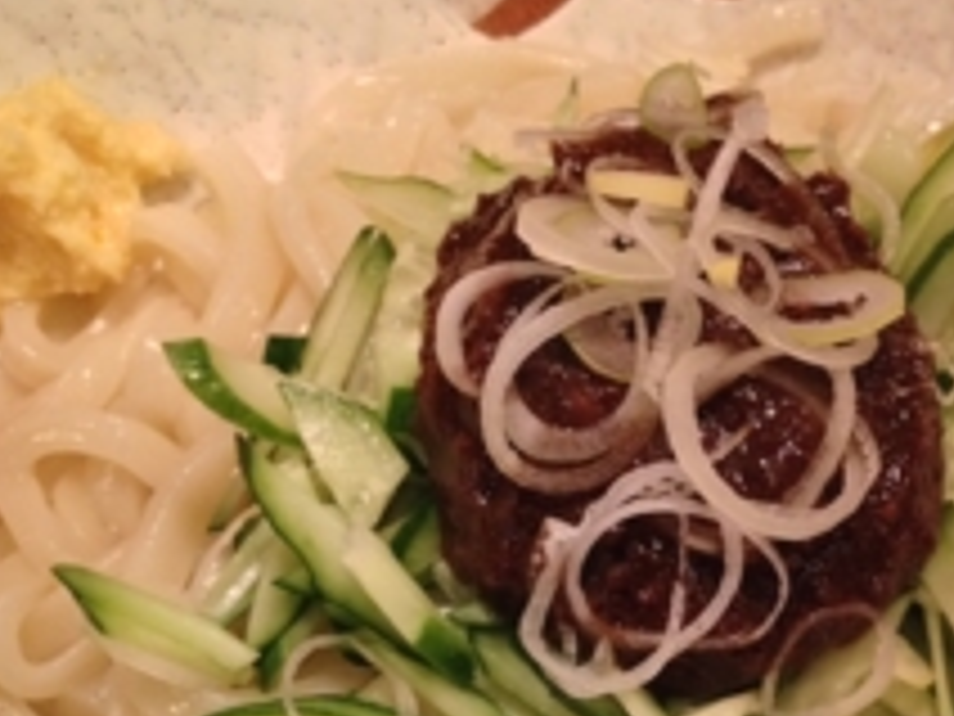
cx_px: 724
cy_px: 599
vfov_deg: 21.9
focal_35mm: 66
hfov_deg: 28.9
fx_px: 1819
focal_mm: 4.28
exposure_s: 1/20
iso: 320
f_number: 2.4
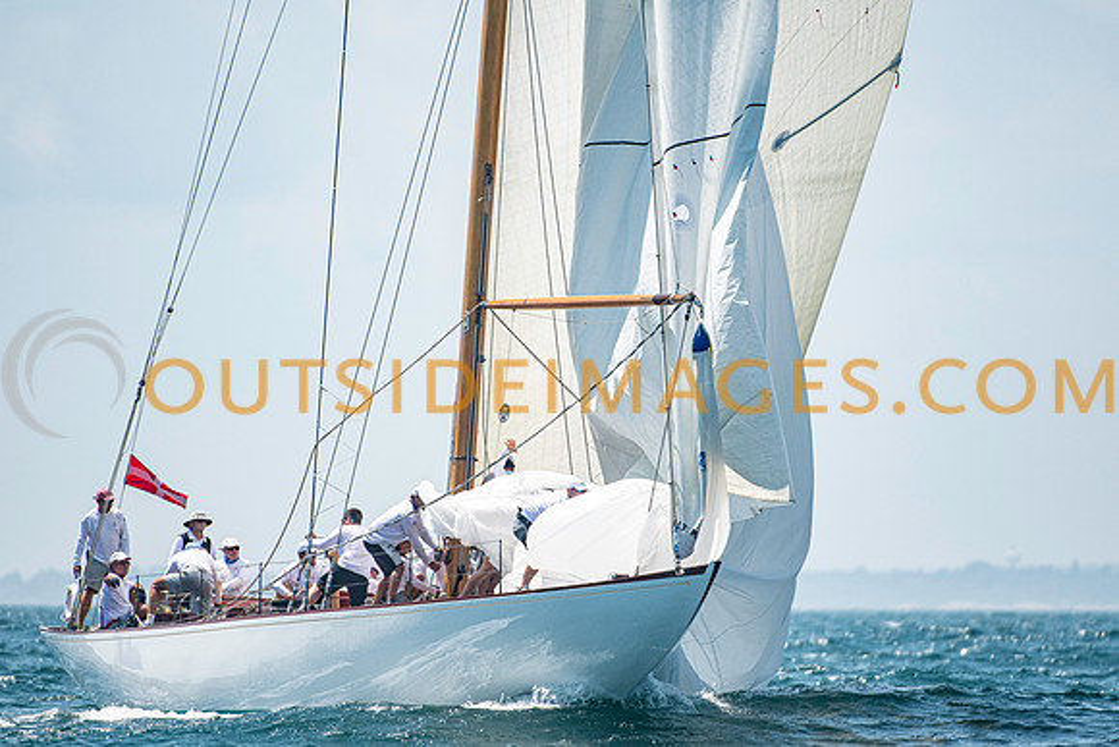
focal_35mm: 611
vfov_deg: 2.3
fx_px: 19008
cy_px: 374
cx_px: 560
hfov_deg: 3.4
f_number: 5
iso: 400
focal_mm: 400
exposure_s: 1/3200
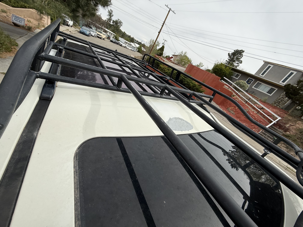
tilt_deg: -21.2
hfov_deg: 102.1
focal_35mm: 14
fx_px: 123
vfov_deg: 85.7
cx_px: 152
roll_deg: -29.0
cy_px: 114
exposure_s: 1/2165
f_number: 2.2
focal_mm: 2.22
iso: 50
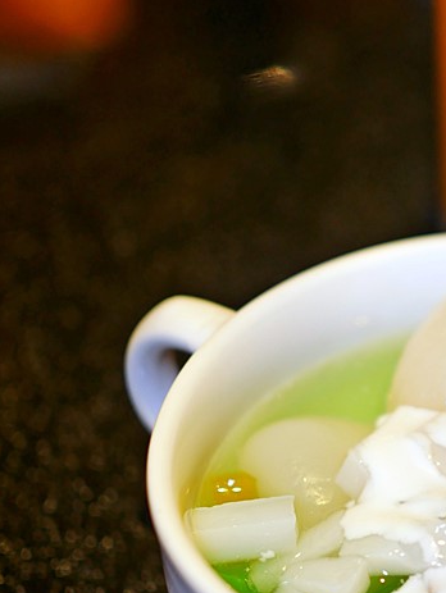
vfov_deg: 18.2
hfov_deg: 13.5
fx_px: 1853
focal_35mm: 108
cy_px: 287
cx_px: 458
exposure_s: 1/125
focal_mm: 25
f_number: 1.8
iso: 200
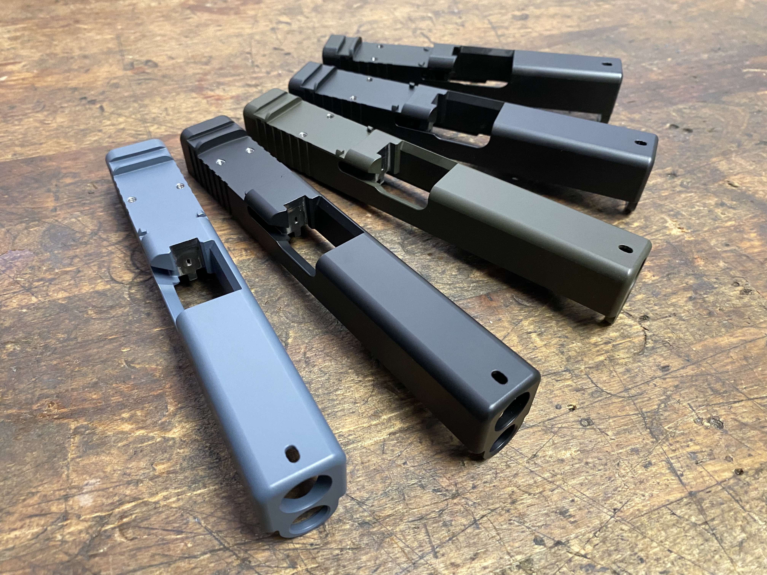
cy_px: 288
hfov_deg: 67.3
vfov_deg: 53.1
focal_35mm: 26
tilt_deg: -50.1
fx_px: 576
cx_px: 384
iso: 400
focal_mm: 4.25
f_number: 1.8
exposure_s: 1/60
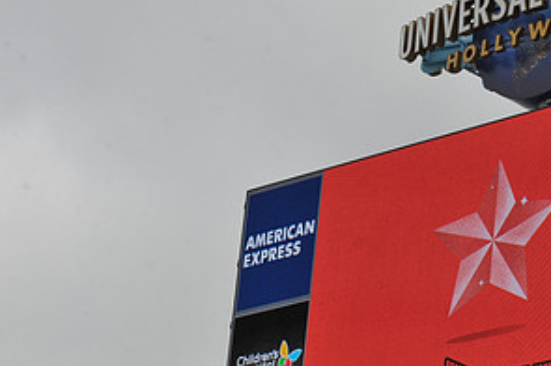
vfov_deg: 7.3
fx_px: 2859
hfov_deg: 10.9
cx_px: 516
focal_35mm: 187
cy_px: 202
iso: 400
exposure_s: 1/200
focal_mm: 95
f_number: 9
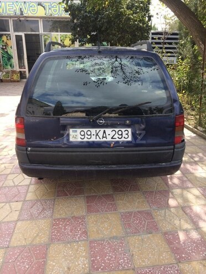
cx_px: 103
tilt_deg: -19.6
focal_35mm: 29
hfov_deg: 48.2
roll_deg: +1.3
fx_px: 230
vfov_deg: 61.7
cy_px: 137
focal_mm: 4.15
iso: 32
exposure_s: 1/578
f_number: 2.2
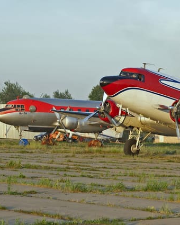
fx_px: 772
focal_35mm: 116
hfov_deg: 13.2
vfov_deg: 16.6
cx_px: 158
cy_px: 112
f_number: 7.1
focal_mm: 82
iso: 640
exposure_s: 1/500
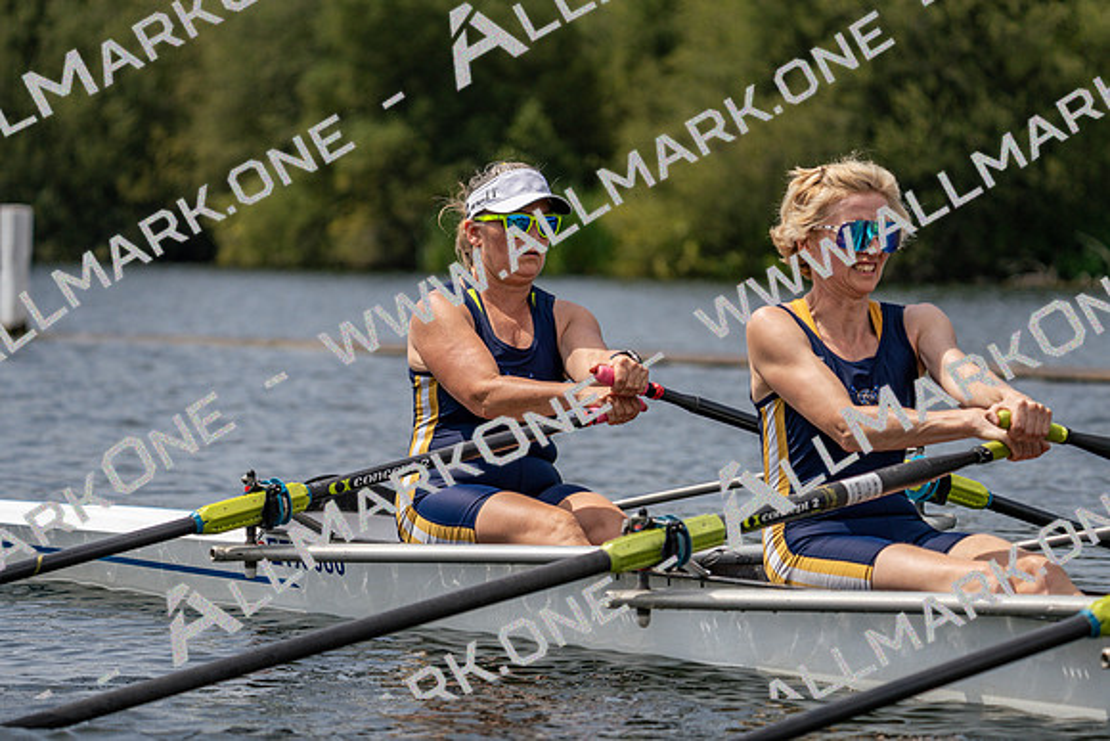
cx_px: 555
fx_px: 6168
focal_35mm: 200
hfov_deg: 10.3
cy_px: 370
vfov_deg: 6.9
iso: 200
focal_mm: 200
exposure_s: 1/1600
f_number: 5.6
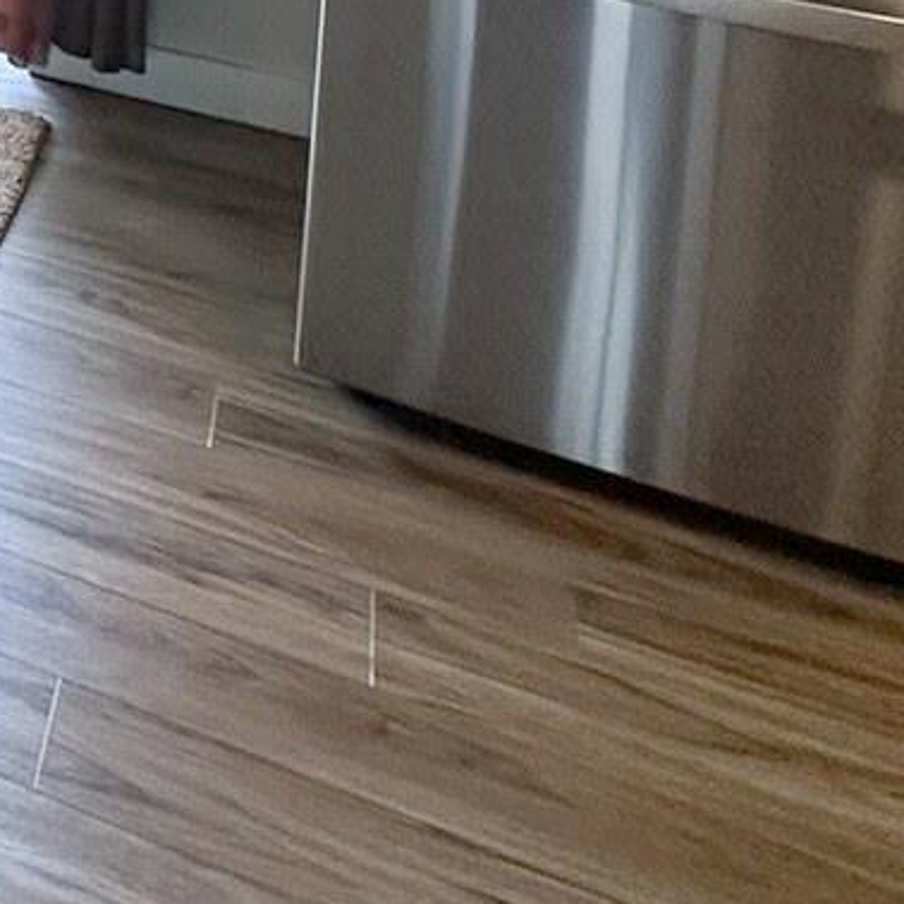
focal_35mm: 67
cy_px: -605
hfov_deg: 15.4
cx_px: -1220
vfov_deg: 20.3
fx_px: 1980
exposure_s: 1/120
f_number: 2.2
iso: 250
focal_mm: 2.22
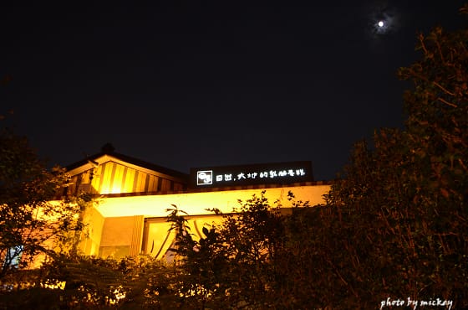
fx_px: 408
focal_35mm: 32
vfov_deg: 41.5
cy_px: 155
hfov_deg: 59.6
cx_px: 234
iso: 1600
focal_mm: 21
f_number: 3.5
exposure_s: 1/15
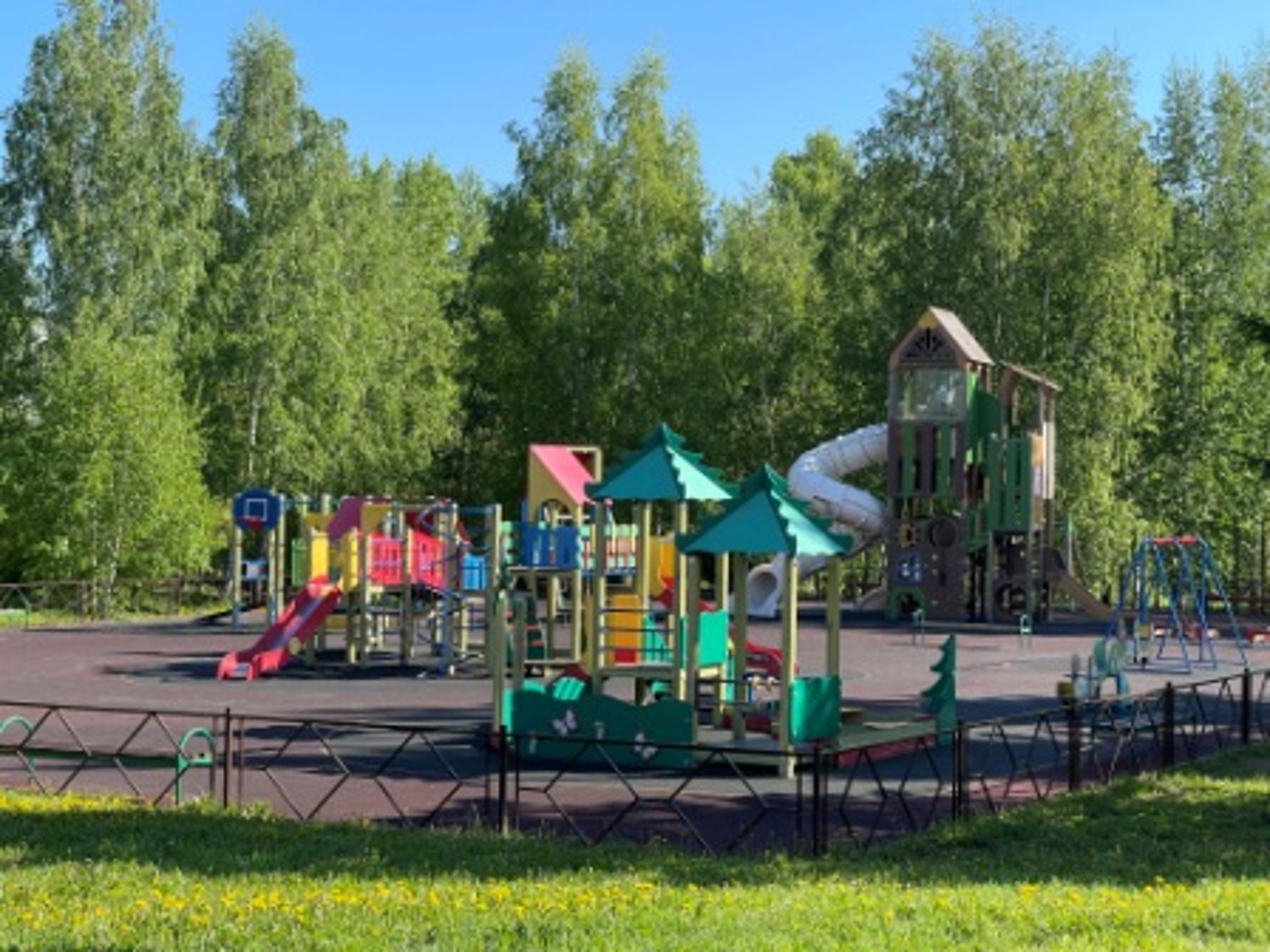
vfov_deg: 22.9
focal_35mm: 64
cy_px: 476
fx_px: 2348
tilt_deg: +0.4
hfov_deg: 30.3
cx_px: 635
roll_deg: -1.1
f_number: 2.2
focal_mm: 7.5
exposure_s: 1/440
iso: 20
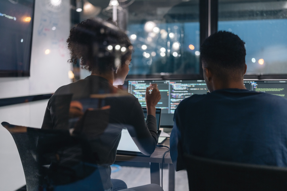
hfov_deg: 54.4
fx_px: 279
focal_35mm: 35
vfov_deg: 37.9
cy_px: 96
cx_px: 144
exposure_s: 1/80
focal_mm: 35
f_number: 1.4
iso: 250
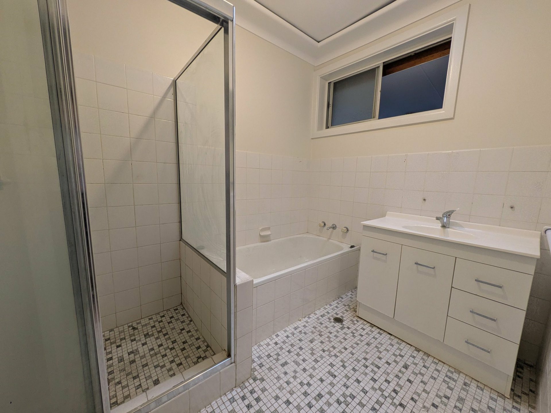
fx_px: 223
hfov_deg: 102.1
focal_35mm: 14
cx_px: 276
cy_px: 206
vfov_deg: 85.7
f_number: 2.2
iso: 139
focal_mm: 1.83
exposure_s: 1/25
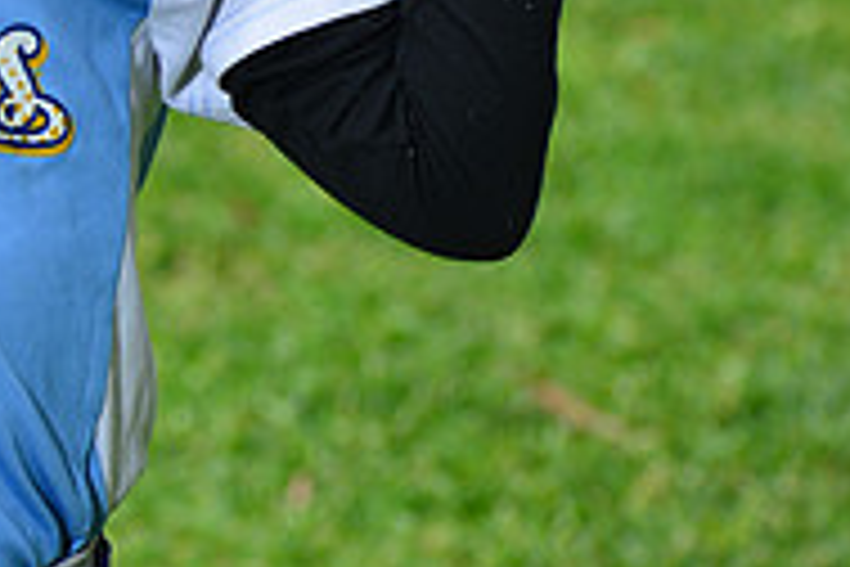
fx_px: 12324
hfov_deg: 3.9
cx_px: -279
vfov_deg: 2.6
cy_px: -299
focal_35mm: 522
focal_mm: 170
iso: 160
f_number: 10
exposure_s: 1/200
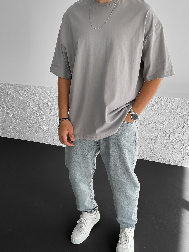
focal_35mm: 34
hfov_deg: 41.7
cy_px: 121
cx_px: 106
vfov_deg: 53.9
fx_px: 247
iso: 16
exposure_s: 1/180
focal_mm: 3
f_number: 1.8
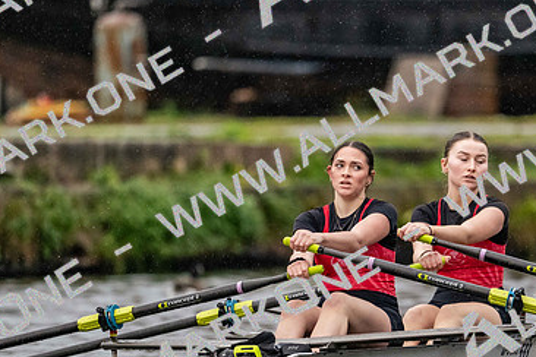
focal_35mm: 634
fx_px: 9439
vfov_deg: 2.2
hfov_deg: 3.3
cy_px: 242
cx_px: 337
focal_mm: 400
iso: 5000
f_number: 4.5
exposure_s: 1/2000
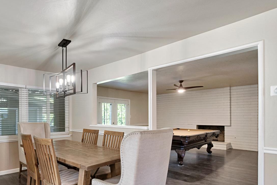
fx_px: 175
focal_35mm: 23
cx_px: 93
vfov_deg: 55.0
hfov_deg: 74.6
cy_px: 118
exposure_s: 1/4
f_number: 8
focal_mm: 11
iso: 400
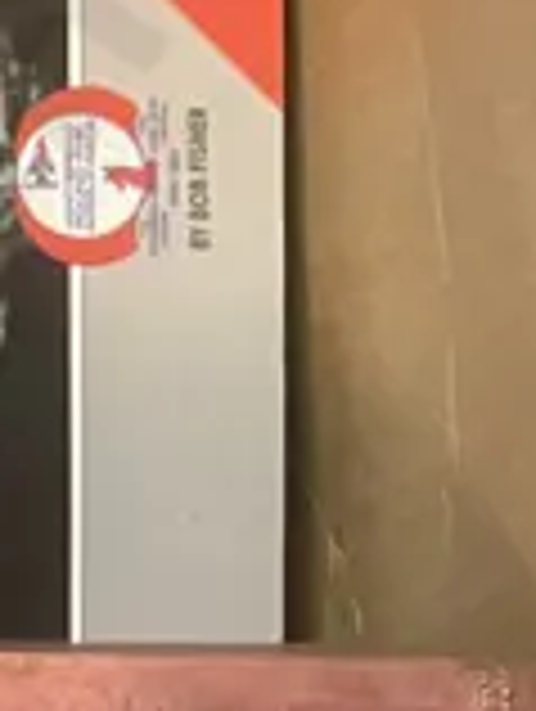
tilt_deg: -79.0
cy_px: 994
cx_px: -649
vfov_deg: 10.6
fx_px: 3727
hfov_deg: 7.8
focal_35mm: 181
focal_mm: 3.99
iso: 160
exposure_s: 1/50
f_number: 1.8
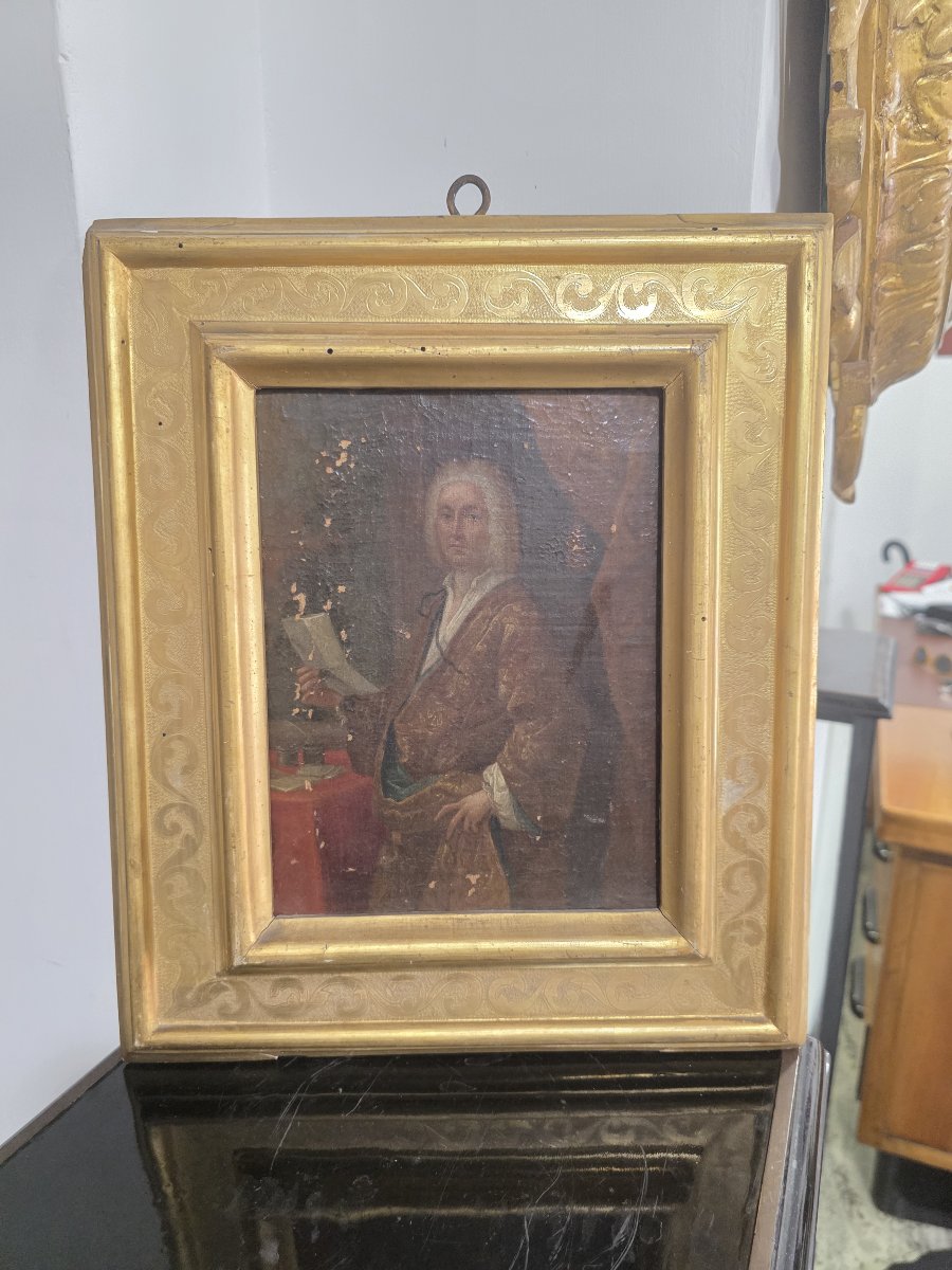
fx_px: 843
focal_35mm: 23
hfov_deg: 58.9
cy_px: 635
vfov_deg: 73.9
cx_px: 476
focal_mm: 6.3
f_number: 1.7
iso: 500
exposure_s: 1/100
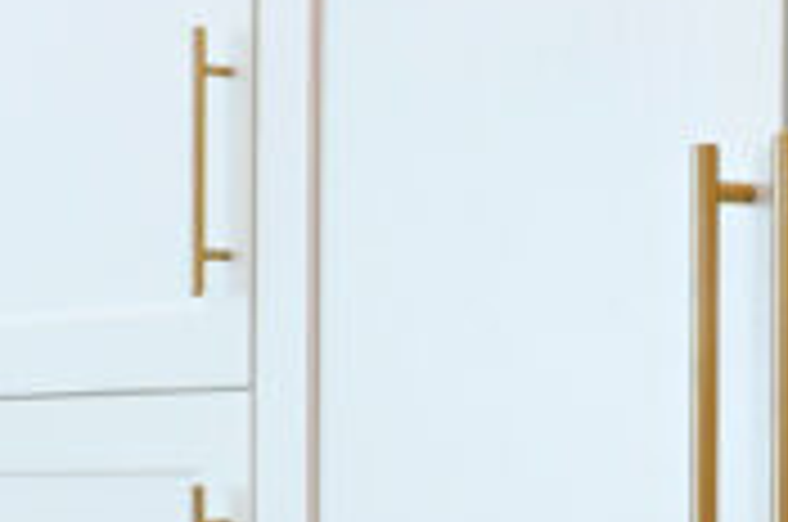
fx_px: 2687
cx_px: 752
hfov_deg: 16.4
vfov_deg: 10.9
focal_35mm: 123
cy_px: 608
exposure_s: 1/1.6
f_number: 13
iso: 200
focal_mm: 14
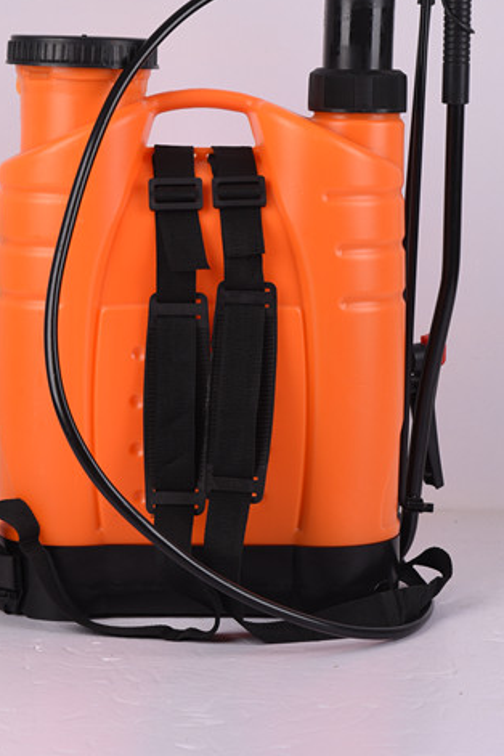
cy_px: 156
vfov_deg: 17.1
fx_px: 2499
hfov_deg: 11.5
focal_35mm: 119
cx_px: 244
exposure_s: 1/125
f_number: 11
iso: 200
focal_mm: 70
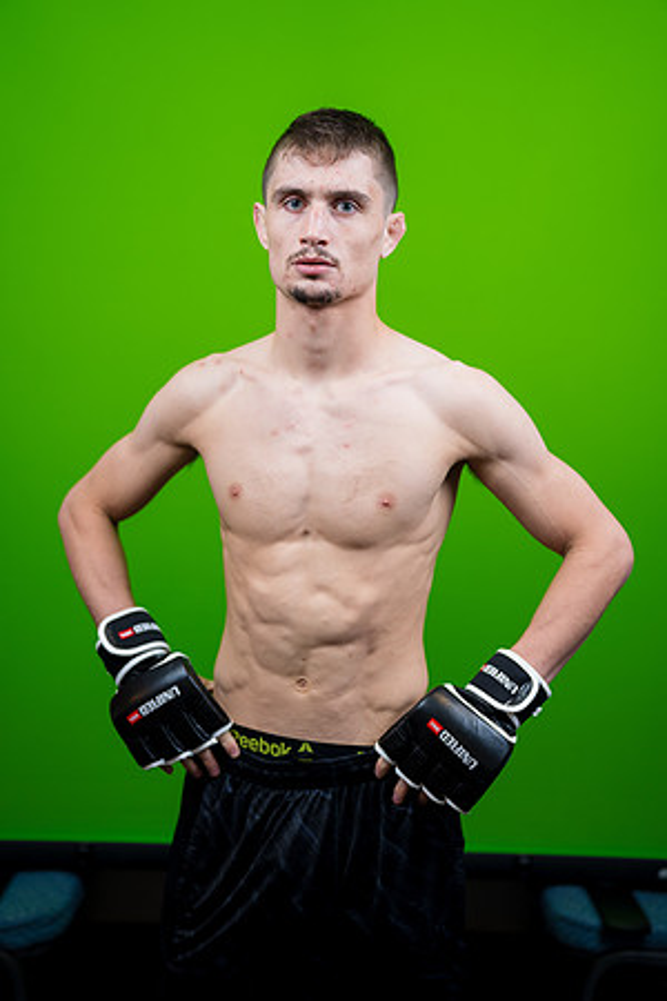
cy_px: 500
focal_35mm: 50
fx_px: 1389
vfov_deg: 39.6
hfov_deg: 27.0
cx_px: 334
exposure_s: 1/160
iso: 100
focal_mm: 50
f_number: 2
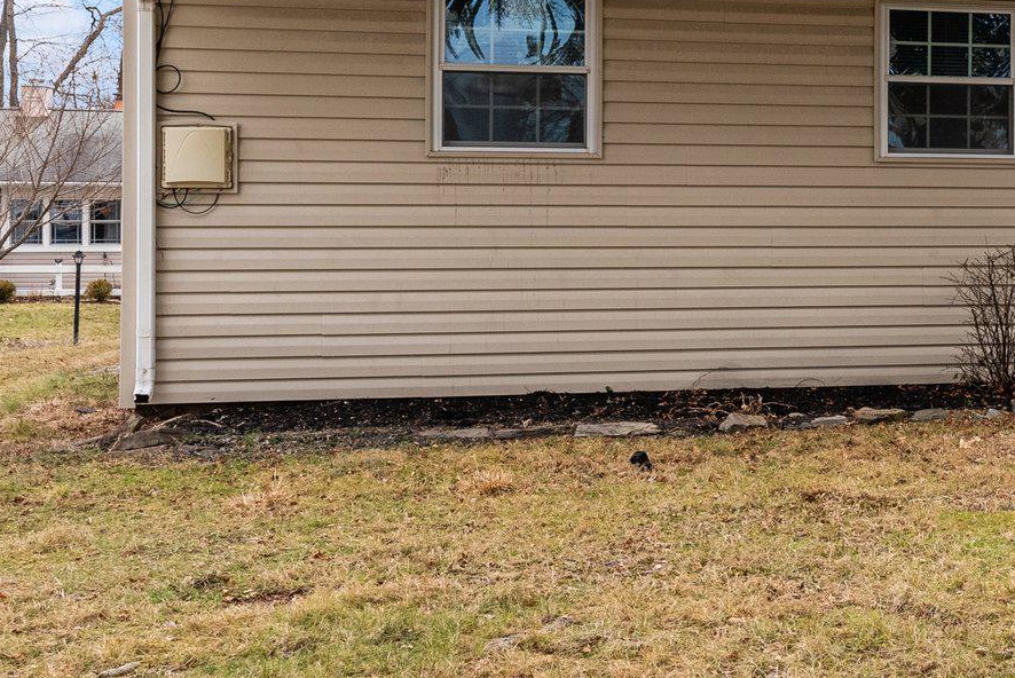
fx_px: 1890
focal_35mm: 67
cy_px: 89
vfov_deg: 20.0
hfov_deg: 27.2
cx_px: 1159
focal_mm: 29
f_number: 11
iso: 1250
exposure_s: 1/200
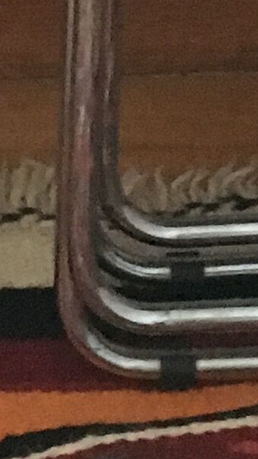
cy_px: -375
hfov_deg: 5.6
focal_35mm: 215
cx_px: -108
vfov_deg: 9.5
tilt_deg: -31.4
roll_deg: -2.8
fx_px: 2618
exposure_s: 1/17
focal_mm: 4.15
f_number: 2.2
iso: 250
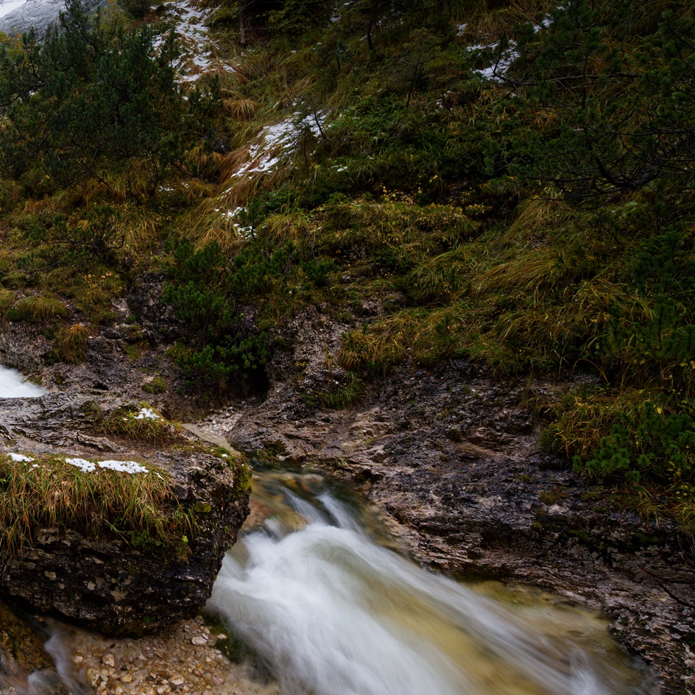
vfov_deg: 58.7
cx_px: 29
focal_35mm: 27
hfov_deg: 50.1
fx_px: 613
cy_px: 287
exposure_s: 1/4
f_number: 8
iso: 100
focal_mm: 15
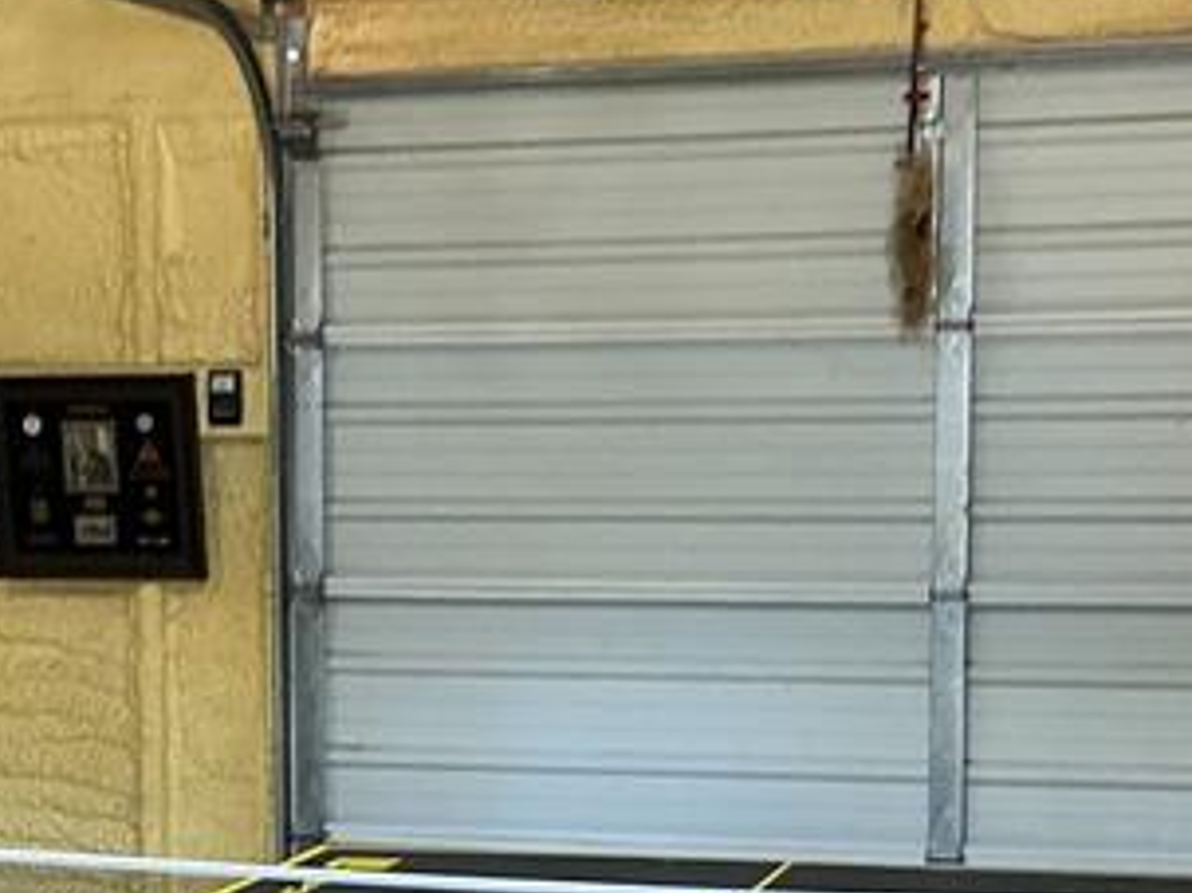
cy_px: 822
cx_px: 350
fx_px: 3373
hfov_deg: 19.9
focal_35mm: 98
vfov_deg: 14.9
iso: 125
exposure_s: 1/60
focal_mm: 3
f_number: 1.8
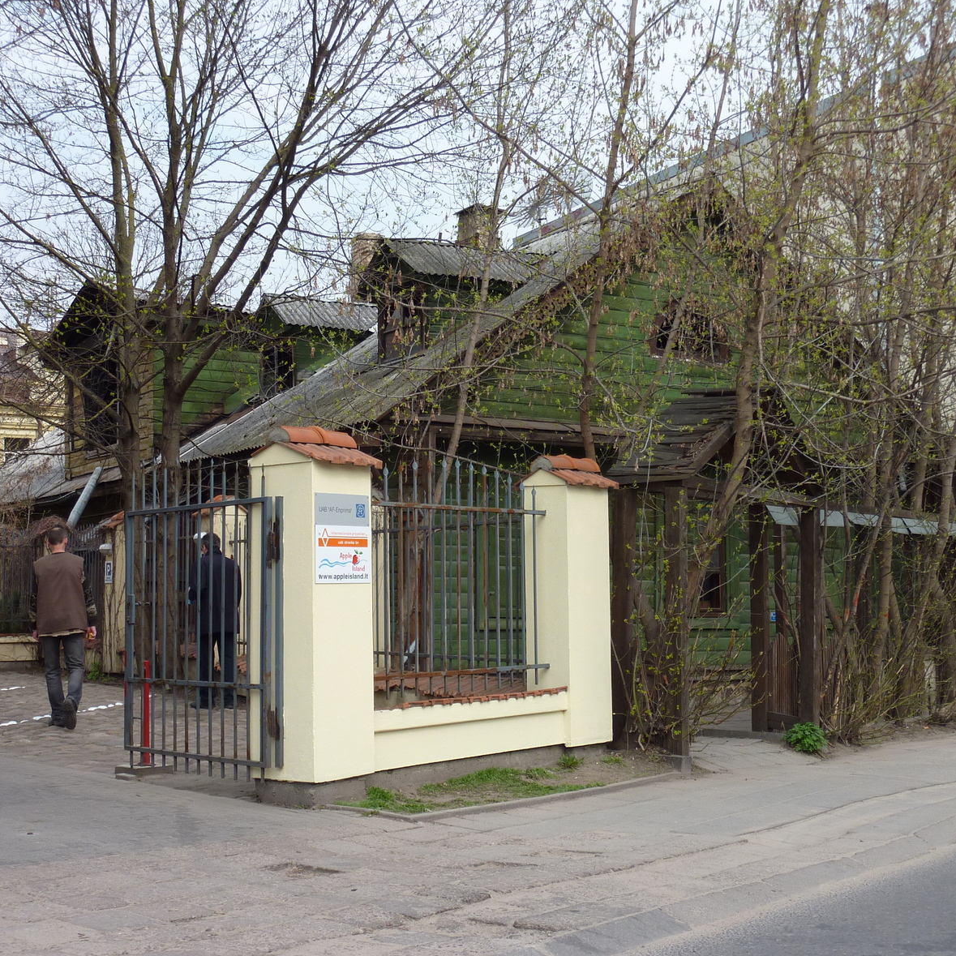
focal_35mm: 48
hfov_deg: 35.4
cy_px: 482
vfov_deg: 35.4
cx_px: 467
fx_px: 1500
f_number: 4
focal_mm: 6.5
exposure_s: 1/400
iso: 80
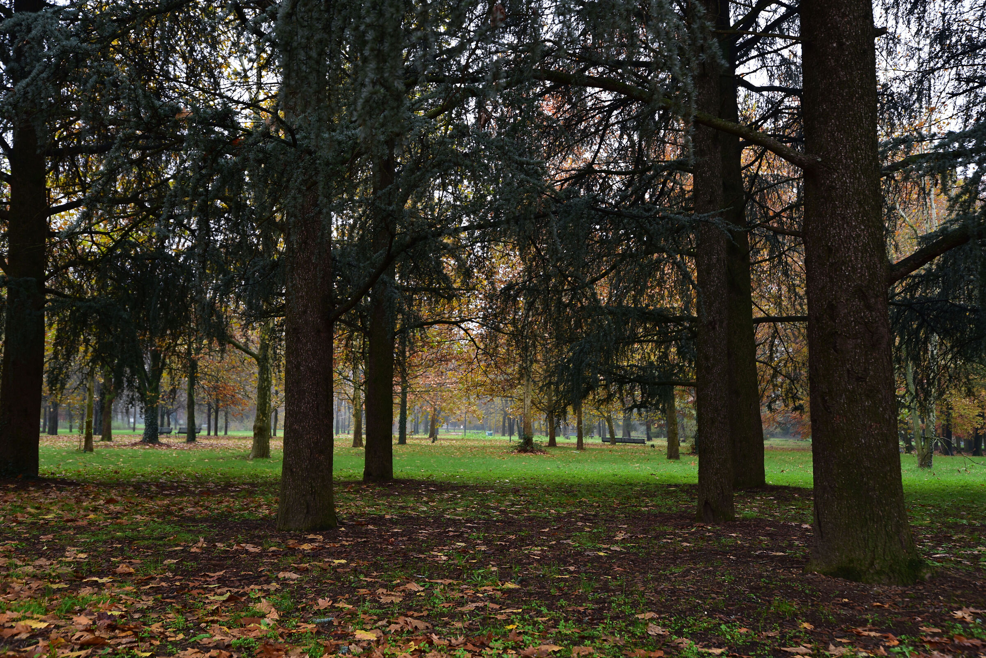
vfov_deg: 37.9
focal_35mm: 35
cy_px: 329
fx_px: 959
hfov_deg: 54.4
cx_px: 493
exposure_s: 1/25
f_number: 4
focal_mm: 35
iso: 200
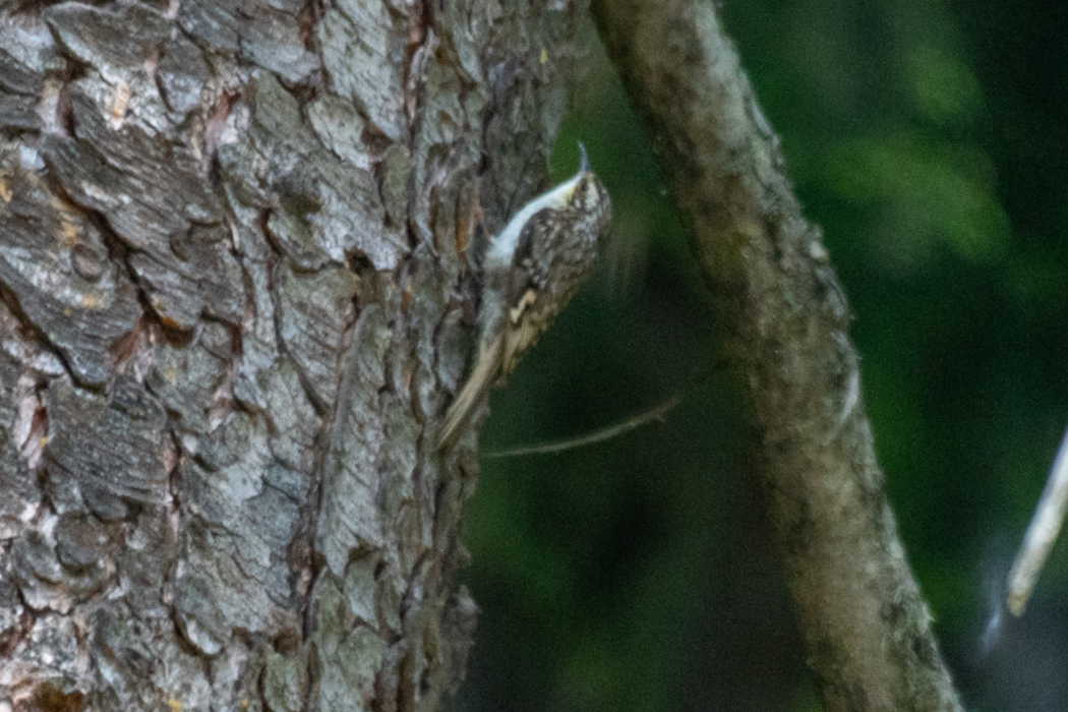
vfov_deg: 1.9
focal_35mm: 720
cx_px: 534
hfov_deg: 2.9
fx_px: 21358
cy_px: 356
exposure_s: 1/1000
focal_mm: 480
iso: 1000
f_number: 5.6
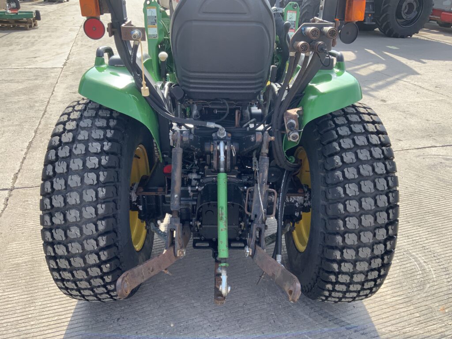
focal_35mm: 29
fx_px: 379
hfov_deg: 61.7
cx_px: 226
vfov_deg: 48.2
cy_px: 170
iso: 16
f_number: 1.8
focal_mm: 3
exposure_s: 1/461
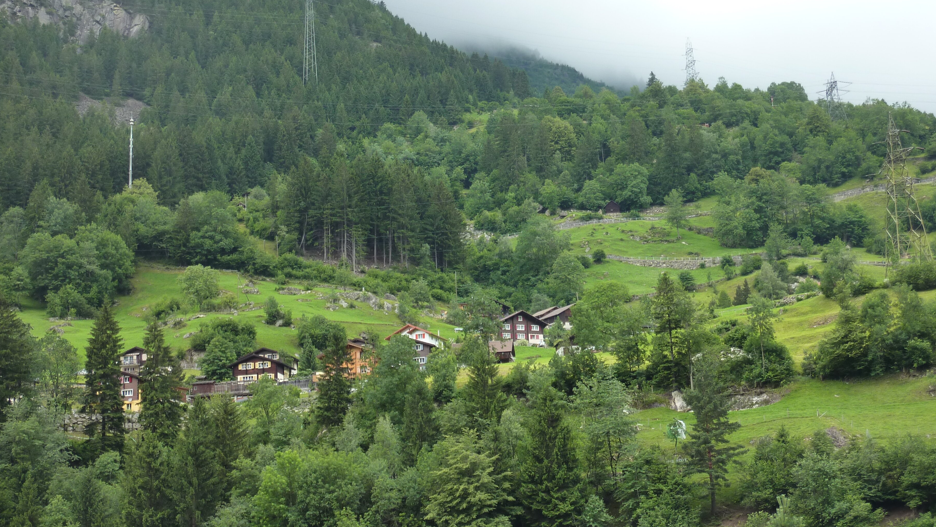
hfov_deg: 36.6
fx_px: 1415
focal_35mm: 57
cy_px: 203
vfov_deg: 21.0
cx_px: 468
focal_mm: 8.5
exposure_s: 1/80
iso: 125
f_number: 3.8
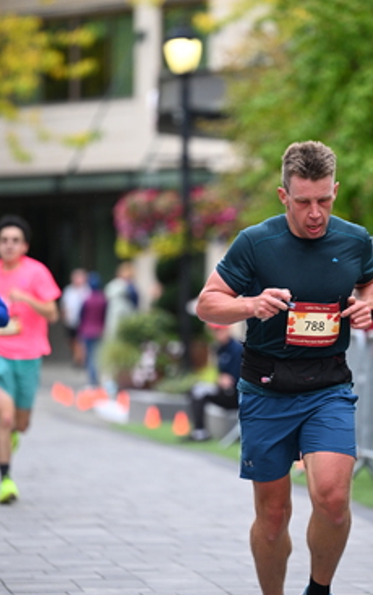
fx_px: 4334
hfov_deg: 4.9
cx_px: 294
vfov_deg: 7.9
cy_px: 279
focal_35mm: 267
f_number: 2.8
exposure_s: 1/1600
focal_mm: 175
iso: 1000
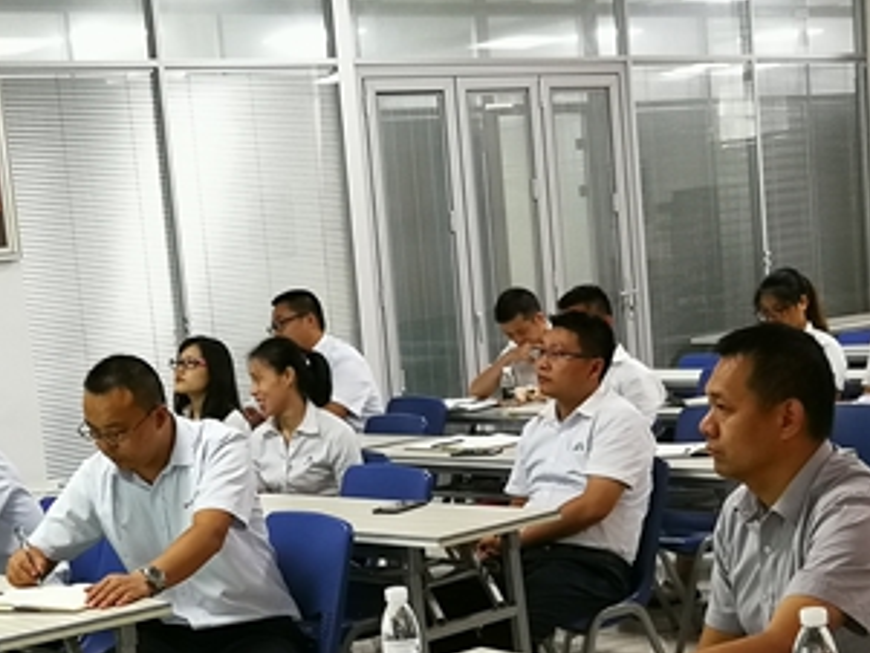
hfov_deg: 28.4
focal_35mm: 68
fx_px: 1710
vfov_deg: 21.5
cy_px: 472
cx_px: 327
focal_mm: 3.95
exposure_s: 1/24
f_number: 2.2
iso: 500
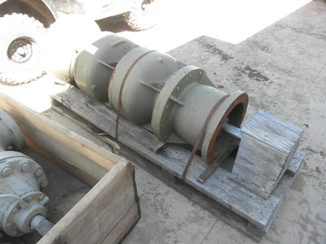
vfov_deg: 49.7
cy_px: 122
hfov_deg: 63.4
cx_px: 163
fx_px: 264
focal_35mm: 28
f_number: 3
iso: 64
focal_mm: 5
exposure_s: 1/80
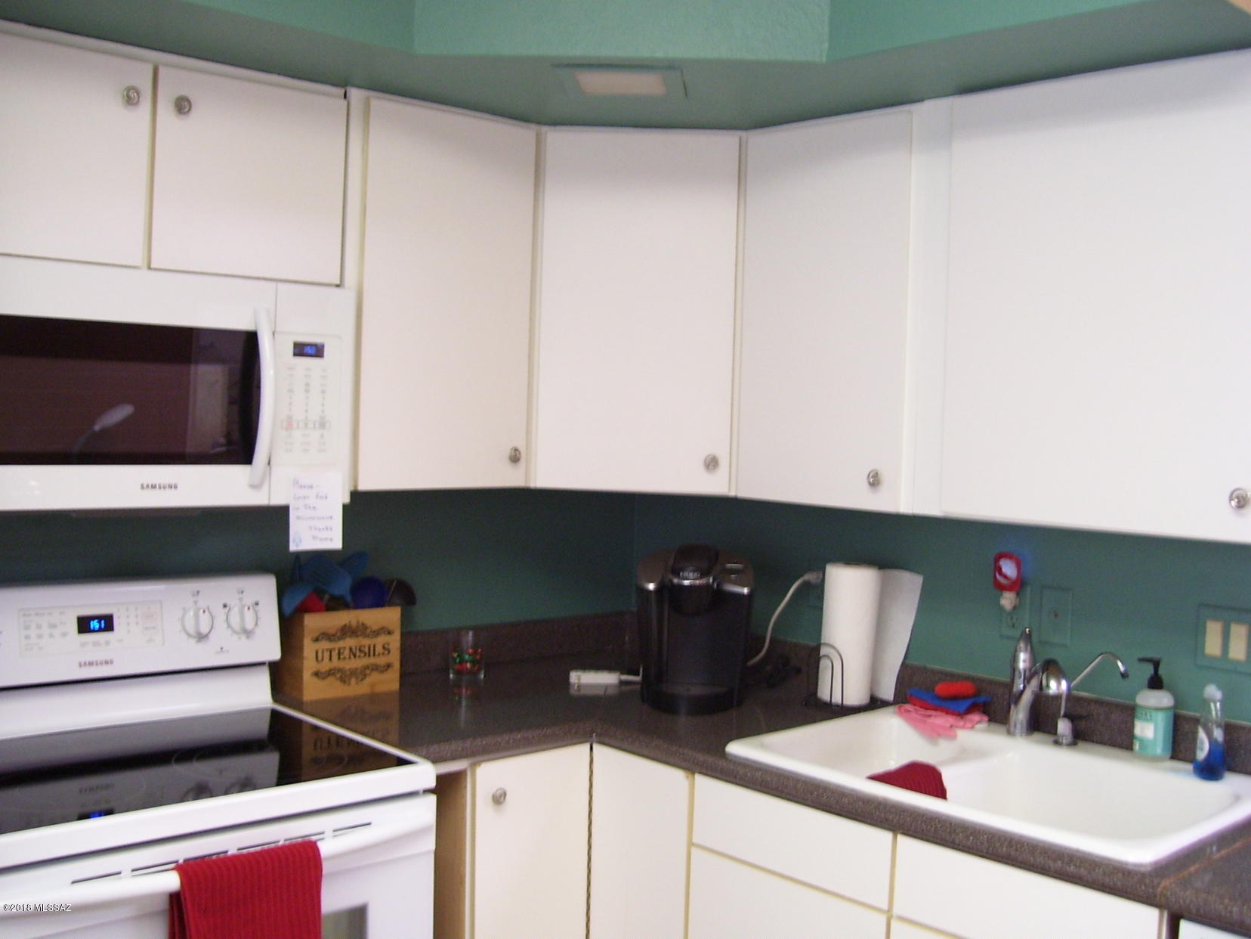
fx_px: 1301
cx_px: 626
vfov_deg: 39.7
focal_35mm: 36
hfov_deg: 51.4
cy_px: 470
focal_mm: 6
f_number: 2.7
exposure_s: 1/20
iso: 160
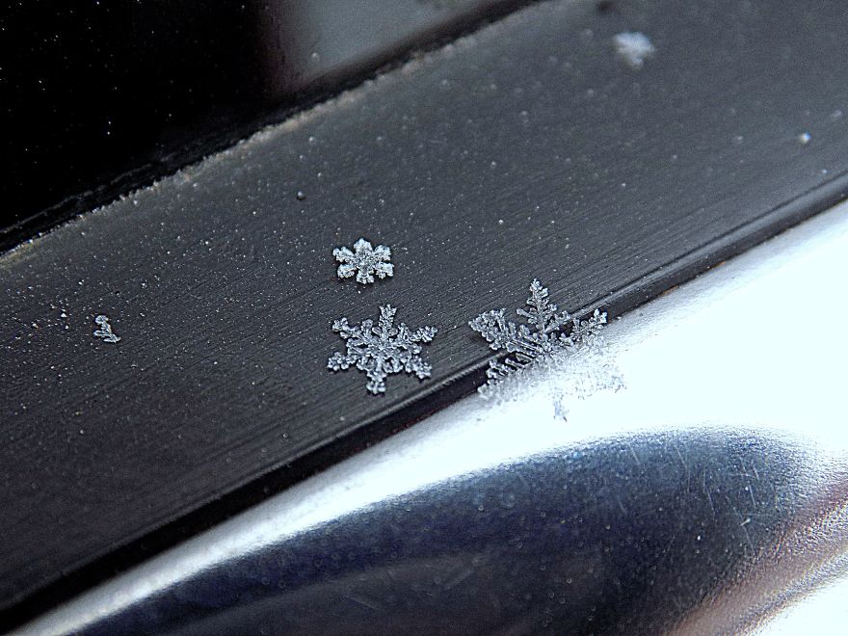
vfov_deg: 12.6
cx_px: 424
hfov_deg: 16.7
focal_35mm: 118
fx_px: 2891
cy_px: 318
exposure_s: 1/50
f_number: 4.8
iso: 80
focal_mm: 20.9
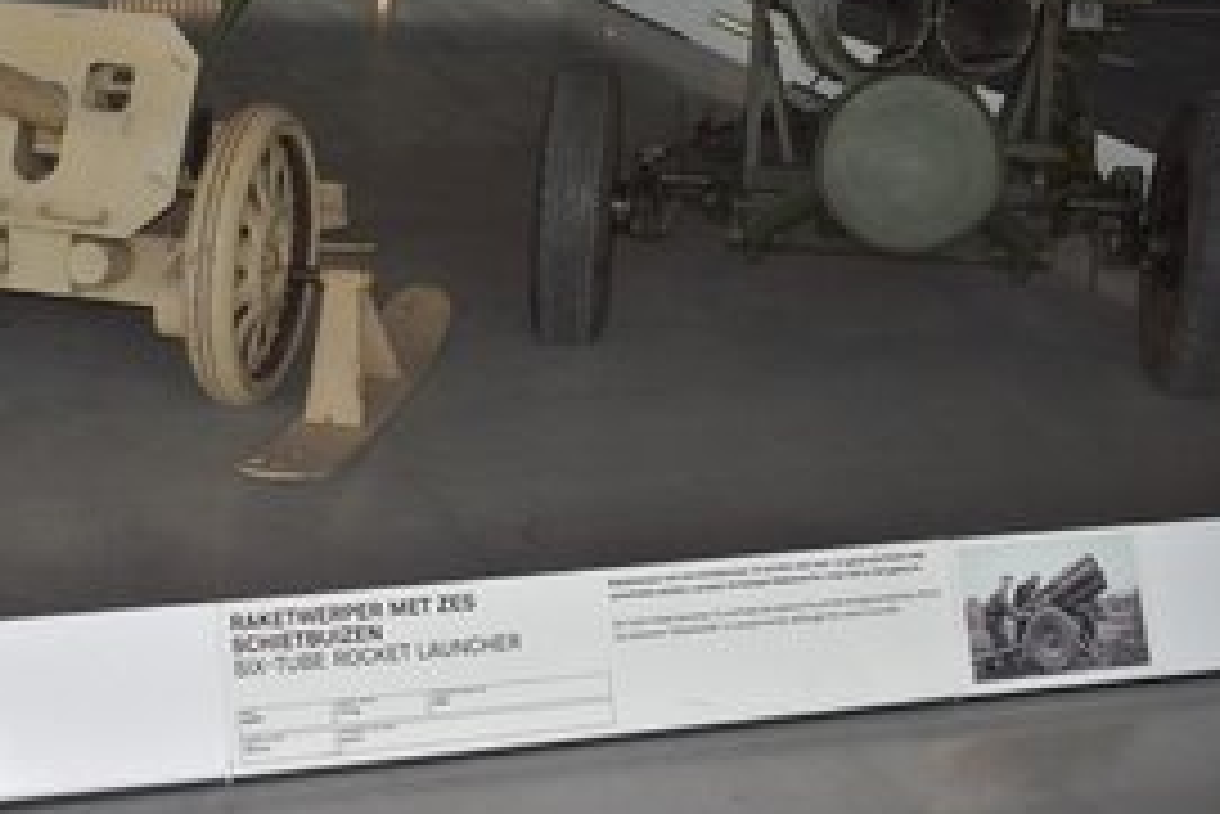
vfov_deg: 22.7
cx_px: 450
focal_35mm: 60
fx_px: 2025
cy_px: 317
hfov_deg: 33.3
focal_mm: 27
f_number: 5.6
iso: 100
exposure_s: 1/125
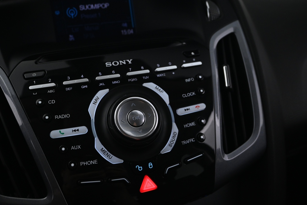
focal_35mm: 36
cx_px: 140
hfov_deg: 53.2
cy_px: 96
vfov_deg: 37.0
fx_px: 306
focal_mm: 20.5
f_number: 3.8
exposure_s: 1/20
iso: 1600
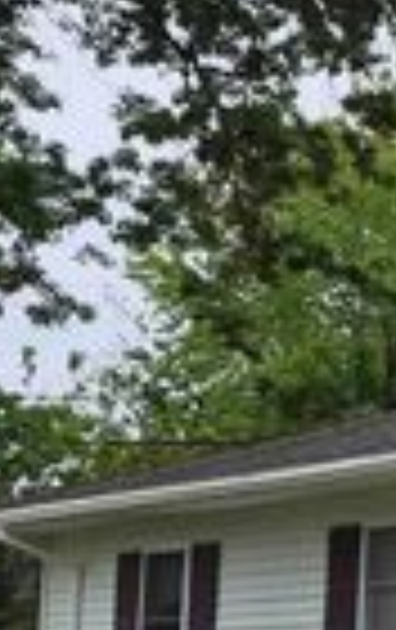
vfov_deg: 23.3
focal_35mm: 87
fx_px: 1496
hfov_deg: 12.7
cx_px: 846
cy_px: 538
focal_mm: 5.4
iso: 80
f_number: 1.8
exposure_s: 1/1824
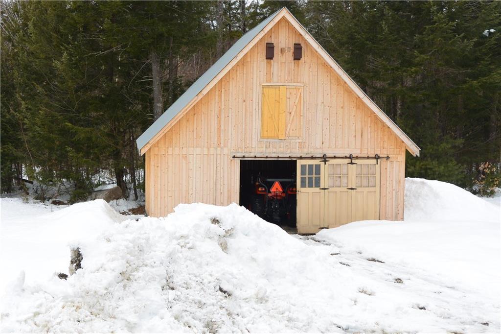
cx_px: 250
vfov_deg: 23.0
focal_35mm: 59
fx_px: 821
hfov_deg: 33.9
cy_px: 167
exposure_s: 1/500
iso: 160
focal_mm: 21.9
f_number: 5
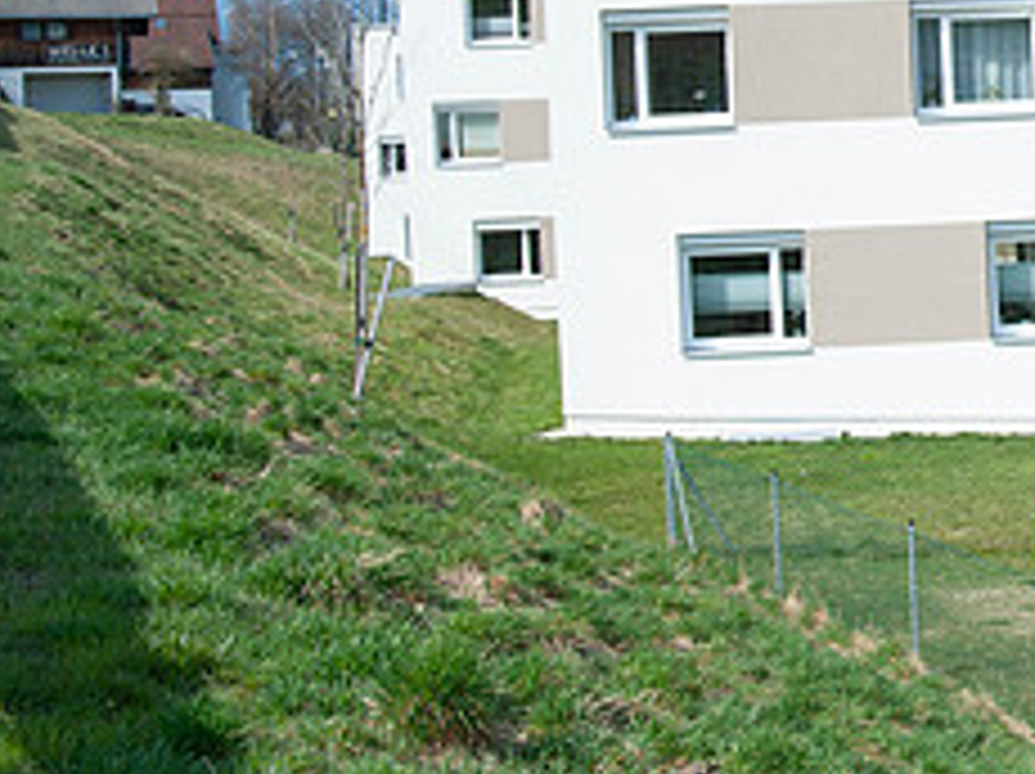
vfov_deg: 21.3
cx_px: 1278
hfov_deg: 25.4
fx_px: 2031
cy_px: 153
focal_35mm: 68
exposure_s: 1/250
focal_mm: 28
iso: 200
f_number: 11
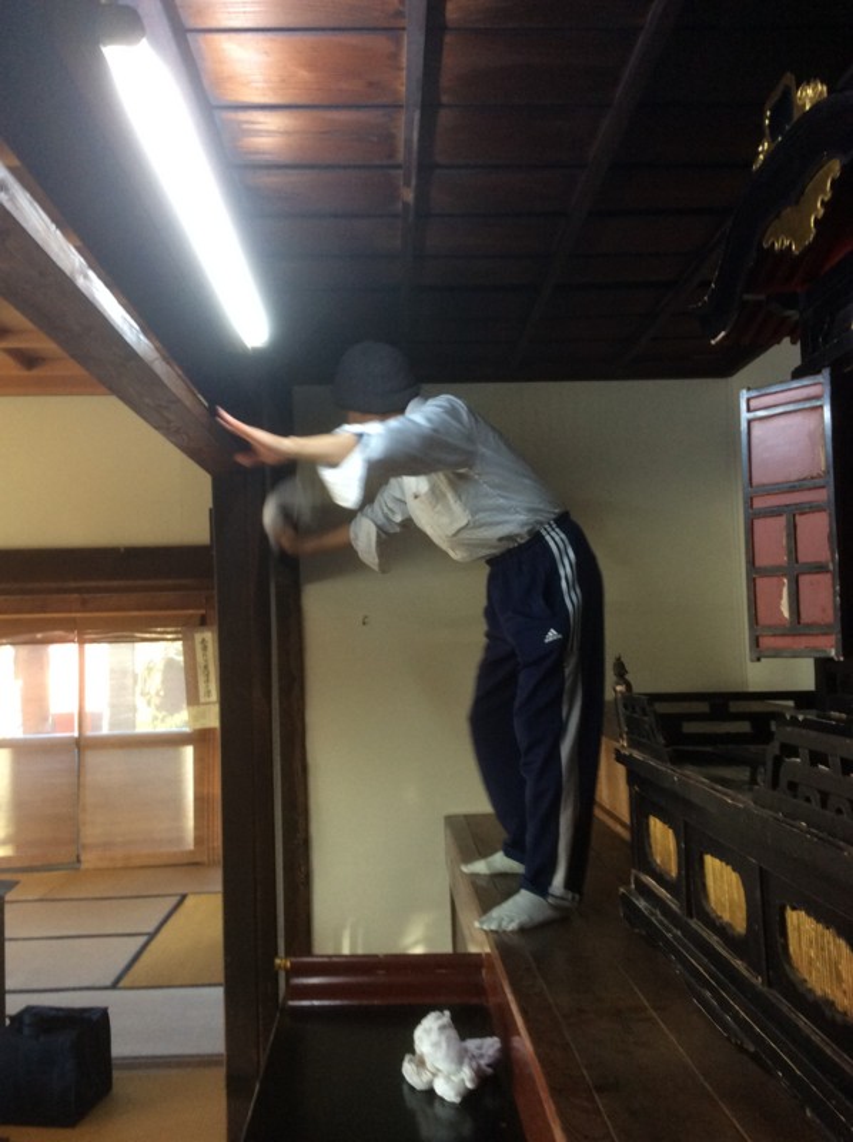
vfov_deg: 56.9
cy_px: 571
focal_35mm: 32
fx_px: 1054
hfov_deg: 44.1
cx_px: 426
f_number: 2.4
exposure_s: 1/24
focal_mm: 3.3
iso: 100
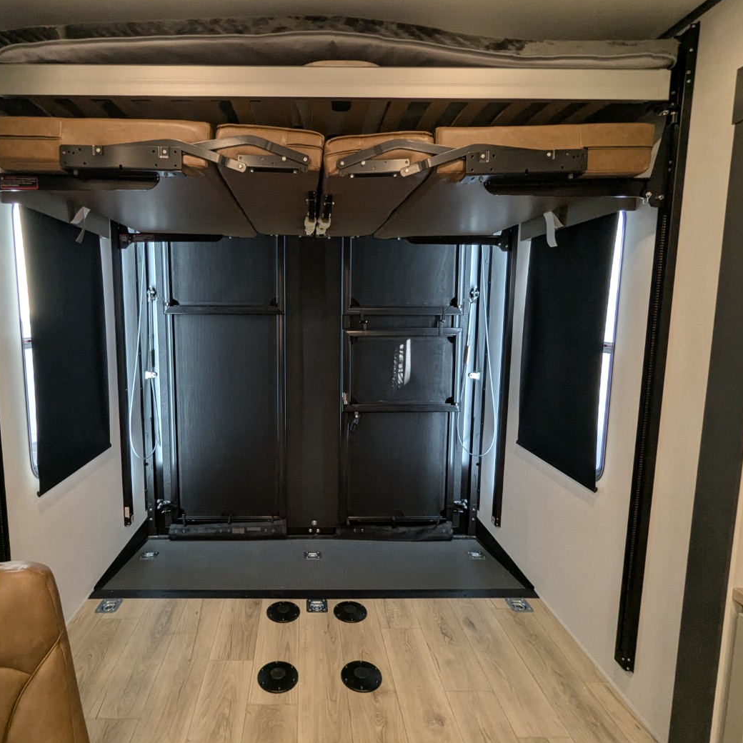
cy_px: 371
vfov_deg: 77.7
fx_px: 461
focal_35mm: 19
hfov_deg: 77.1
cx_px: 309
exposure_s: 1/45
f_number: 2.2
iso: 156
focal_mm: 2.35
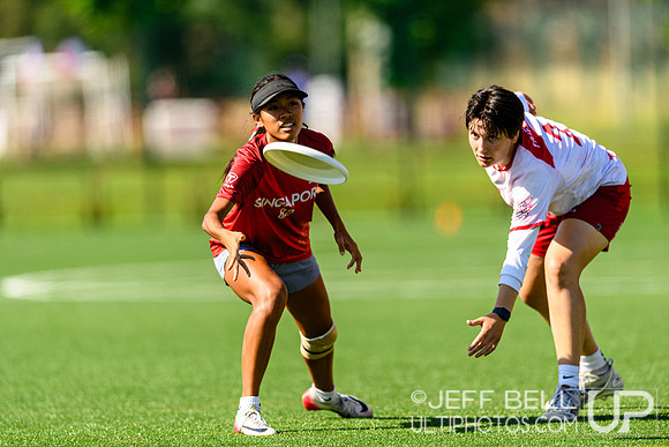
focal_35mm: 400
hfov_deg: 5.2
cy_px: 224
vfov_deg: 3.4
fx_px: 7435
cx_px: 334
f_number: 3.2
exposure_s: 1/1600
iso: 100
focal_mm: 400
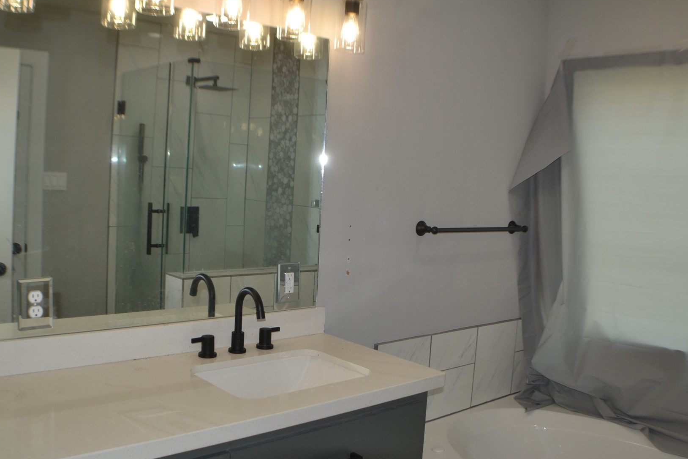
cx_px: 358
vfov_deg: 30.4
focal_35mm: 44
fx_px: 841
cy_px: 186
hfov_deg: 44.5
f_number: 4
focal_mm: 22
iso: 160
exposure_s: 1/125
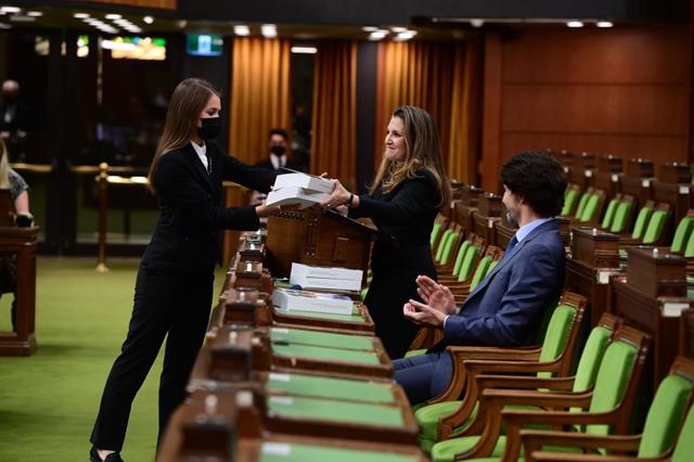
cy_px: 231
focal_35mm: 160
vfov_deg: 8.6
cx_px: 347
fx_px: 3083
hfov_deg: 12.8
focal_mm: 160
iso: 4000
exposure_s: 1/200
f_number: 4
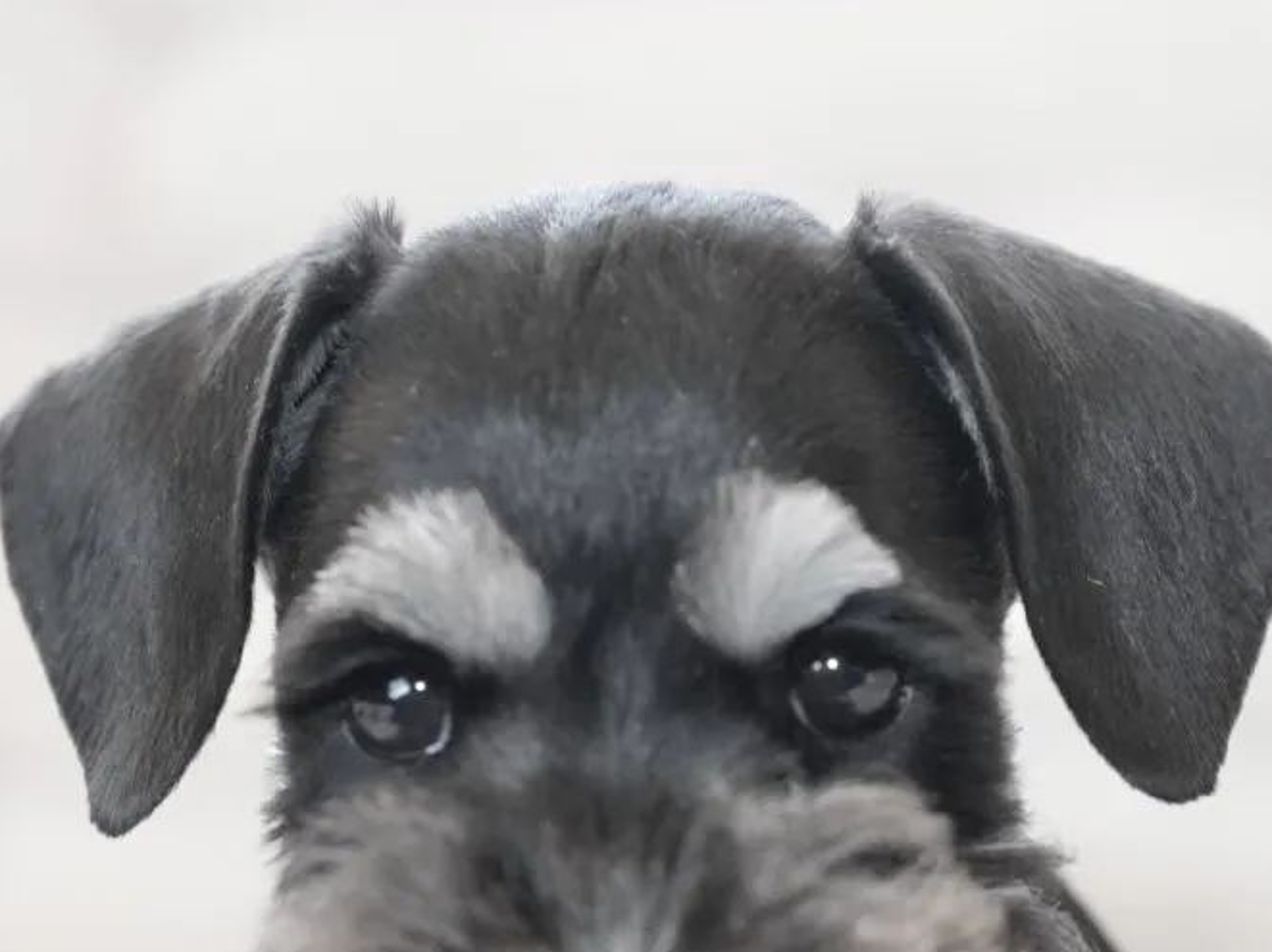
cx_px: 783
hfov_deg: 7.4
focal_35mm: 266
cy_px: 958
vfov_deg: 5.6
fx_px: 9769
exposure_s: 1/320
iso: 3200
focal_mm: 113
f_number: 4.5
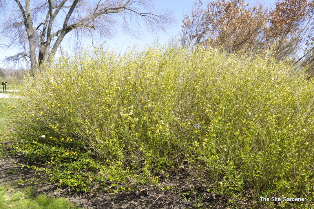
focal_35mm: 27
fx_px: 235
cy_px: 104
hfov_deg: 67.4
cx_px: 157
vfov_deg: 47.9
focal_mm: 18
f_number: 9.5
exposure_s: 1/90
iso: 200
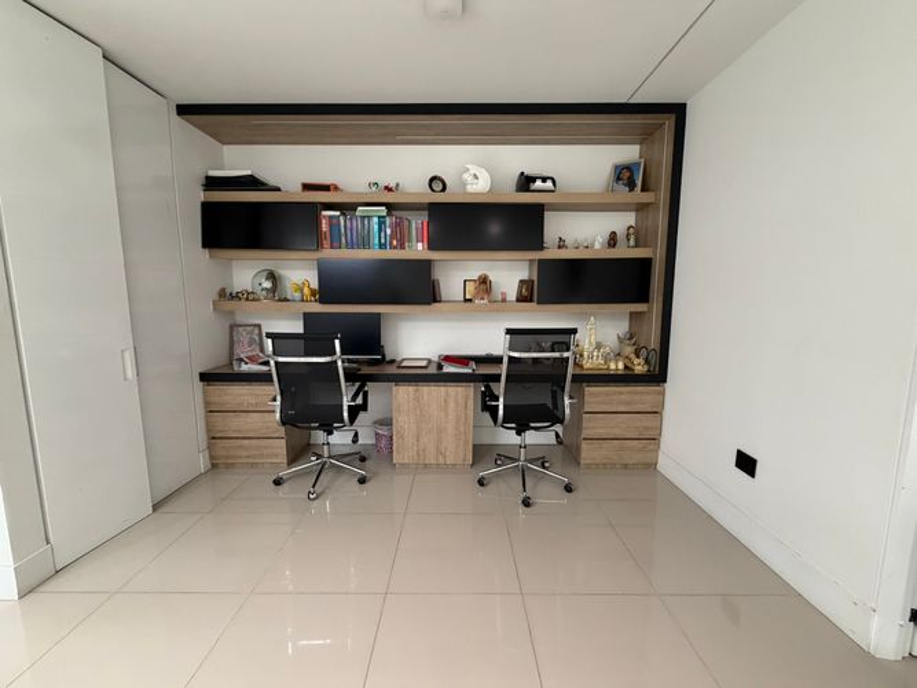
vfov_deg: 85.7
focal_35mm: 14
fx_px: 371
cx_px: 458
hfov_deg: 102.1
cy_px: 344
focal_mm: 2.22
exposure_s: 1/60
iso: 320
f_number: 2.2
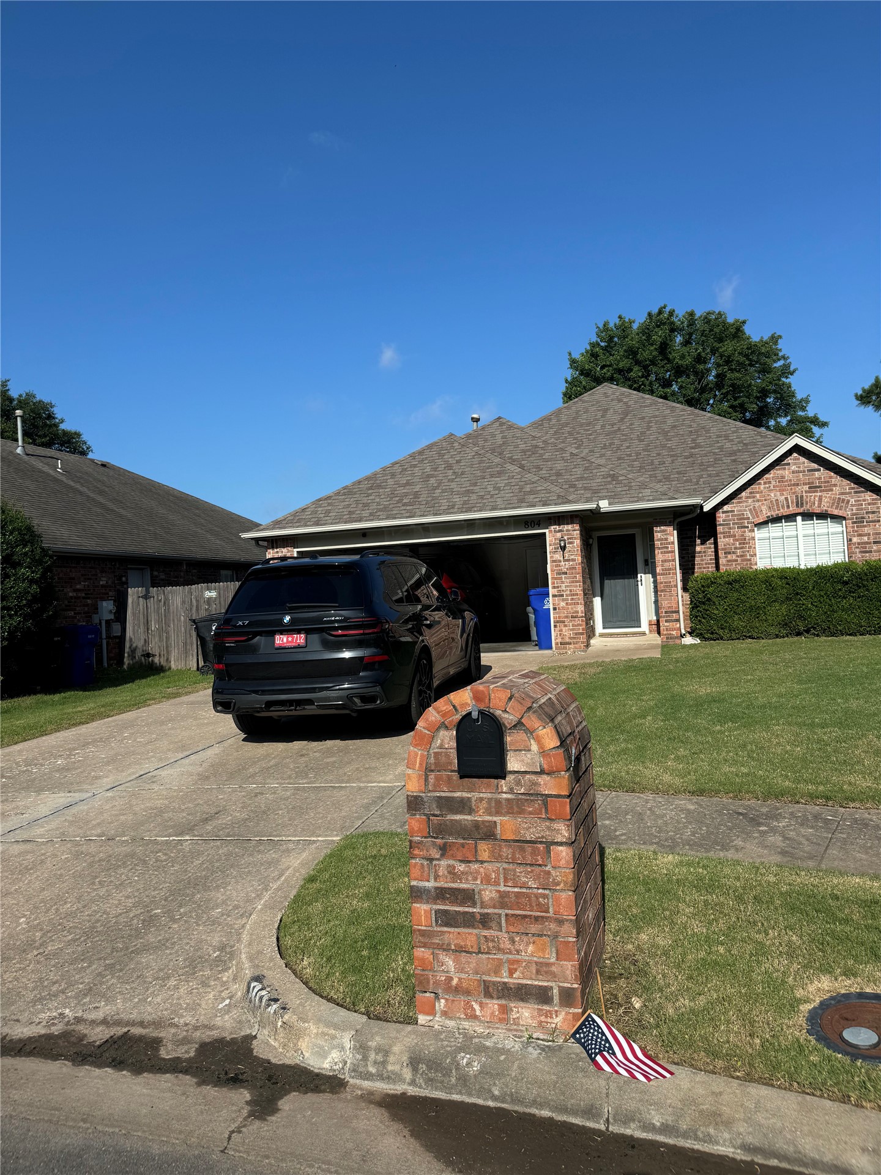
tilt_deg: +2.8
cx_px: 440
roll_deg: +3.1
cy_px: 588
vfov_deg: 71.6
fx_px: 814
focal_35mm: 24
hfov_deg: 56.8
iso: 80
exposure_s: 1/5348
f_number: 1.78
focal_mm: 6.76
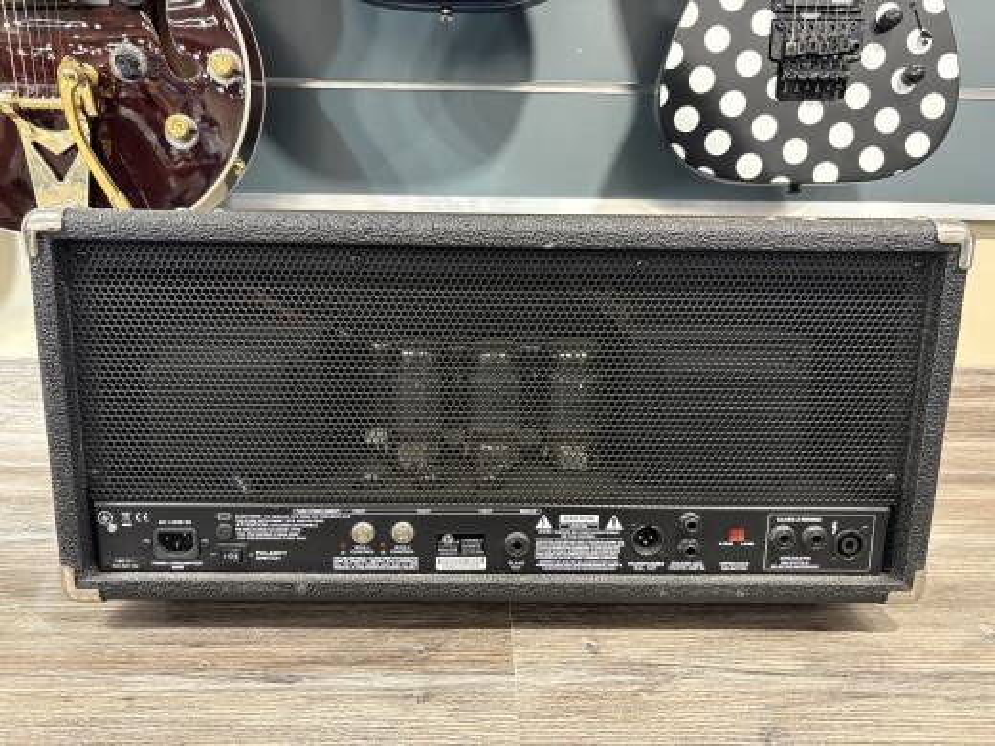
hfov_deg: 67.3
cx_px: 498
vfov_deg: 53.1
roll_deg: +0.0
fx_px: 747
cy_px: 373
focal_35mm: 26
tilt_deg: -11.8
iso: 320
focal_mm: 5.96
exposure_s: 1/60
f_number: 1.6
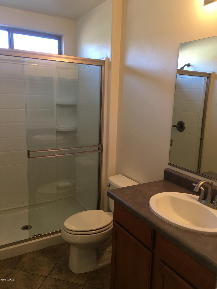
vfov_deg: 61.7
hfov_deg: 48.2
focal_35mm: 29
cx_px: 108
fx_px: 242
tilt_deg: -9.0
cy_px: 144
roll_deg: -2.6
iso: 40
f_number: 2.2
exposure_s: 1/15
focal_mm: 4.15
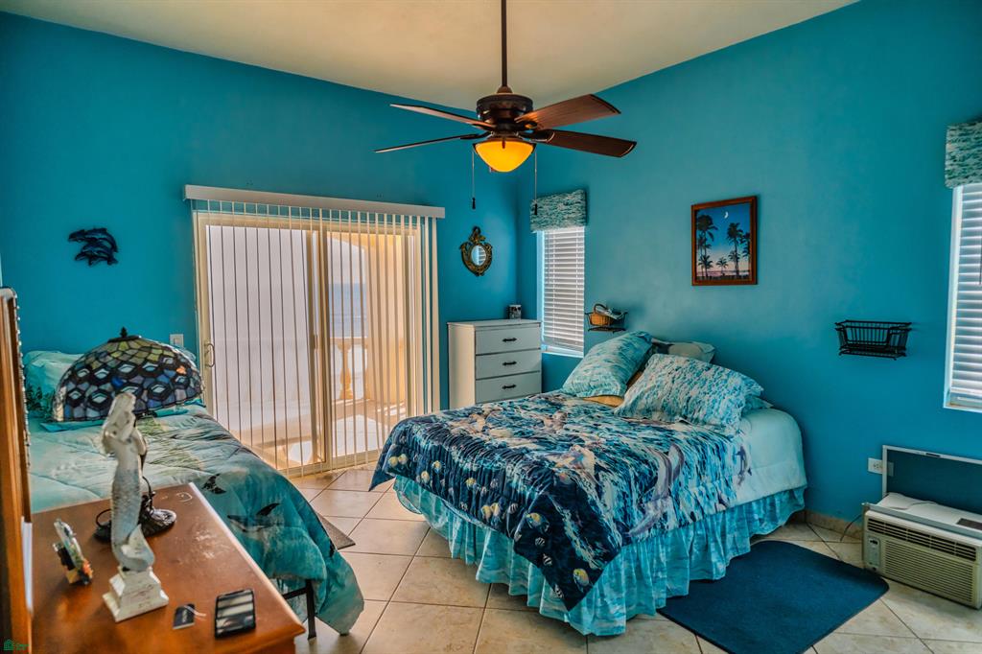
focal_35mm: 20
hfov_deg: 84.0
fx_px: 545
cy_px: 327
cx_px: 491
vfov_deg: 61.9
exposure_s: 1/800
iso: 640
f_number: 3.2
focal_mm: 20
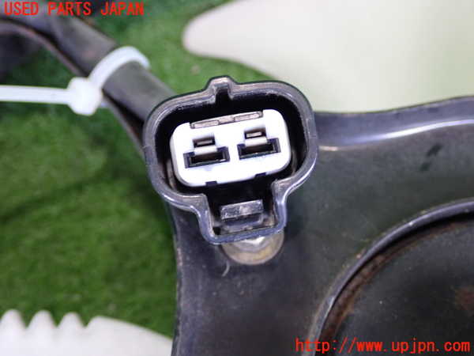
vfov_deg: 29.1
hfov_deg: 38.2
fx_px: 685
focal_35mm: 50
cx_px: 237
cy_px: 178
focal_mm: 9.01
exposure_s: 1/20
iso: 800
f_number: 3.2
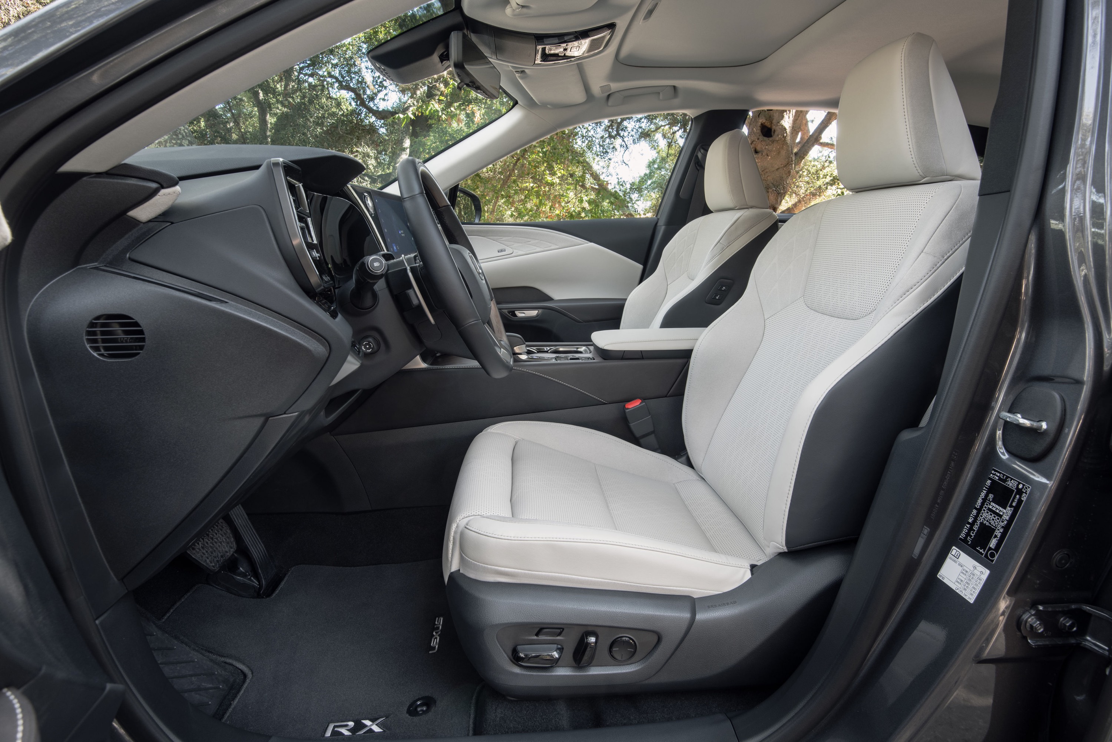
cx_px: 556
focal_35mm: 18
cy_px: 371
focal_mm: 18
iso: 200
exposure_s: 1/3
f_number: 11
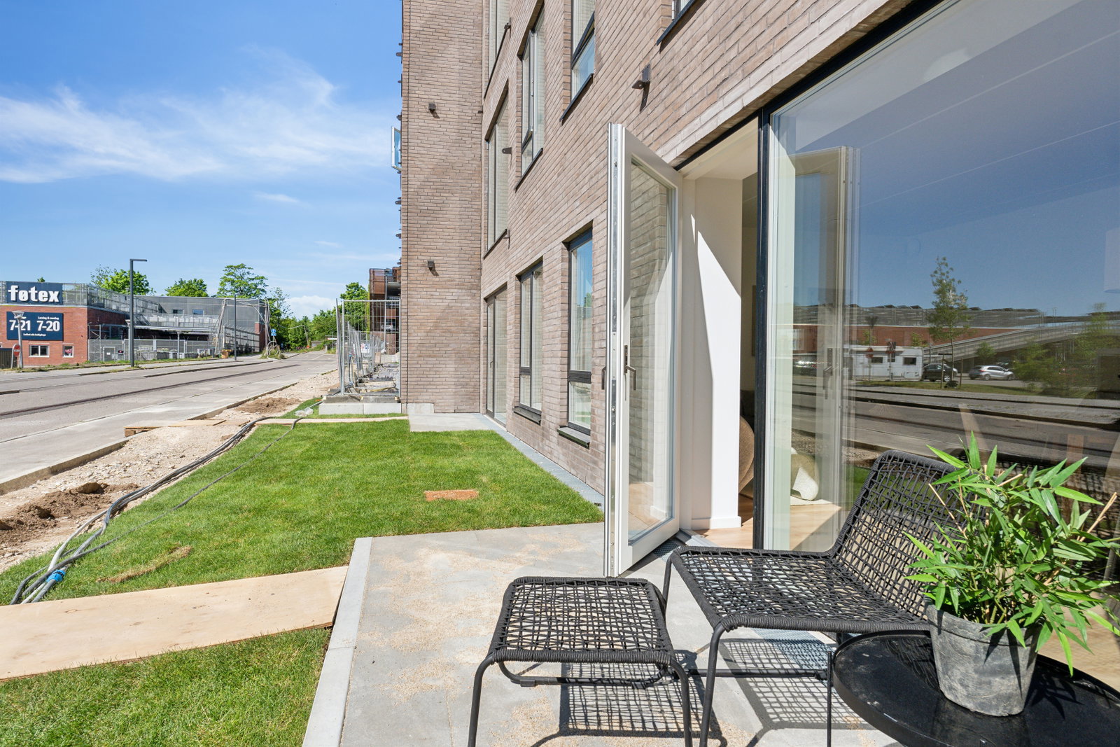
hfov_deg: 79.2
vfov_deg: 57.8
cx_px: 560
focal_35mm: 22
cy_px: 374
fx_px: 677
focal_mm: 14.5
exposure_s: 1/500
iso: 200
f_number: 8
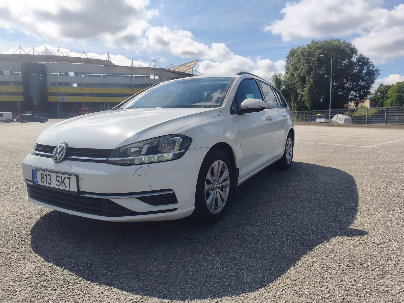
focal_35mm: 23
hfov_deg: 73.9
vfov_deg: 58.9
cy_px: 152
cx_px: 202
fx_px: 268
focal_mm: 6.06
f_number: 1.7
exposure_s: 1/1603
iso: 50
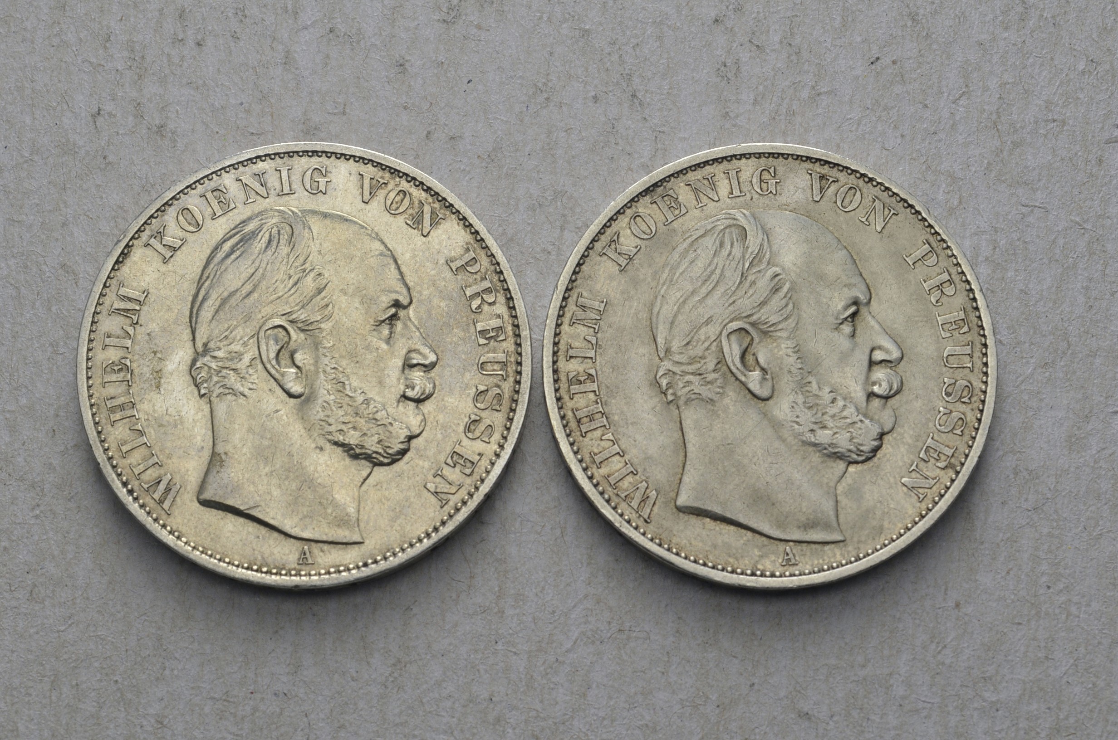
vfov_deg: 16.5
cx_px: 559
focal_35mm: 82
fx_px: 2557
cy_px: 370
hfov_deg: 24.7
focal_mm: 55
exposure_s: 1/250
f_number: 14
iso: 400
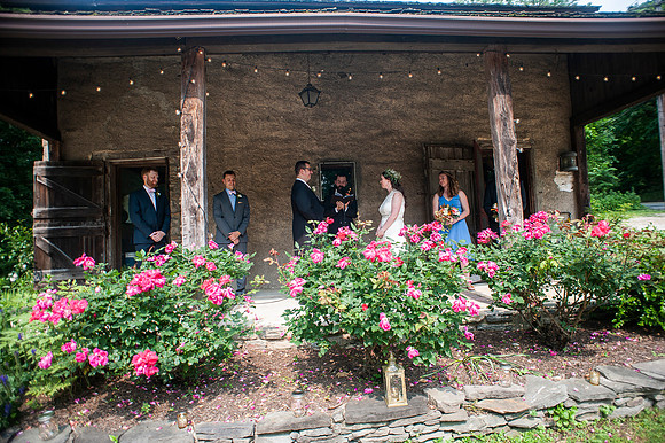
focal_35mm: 20
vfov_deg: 61.9
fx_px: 369
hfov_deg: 84.0
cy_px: 222
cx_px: 332
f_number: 3.2
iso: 320
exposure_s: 1/800
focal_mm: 20
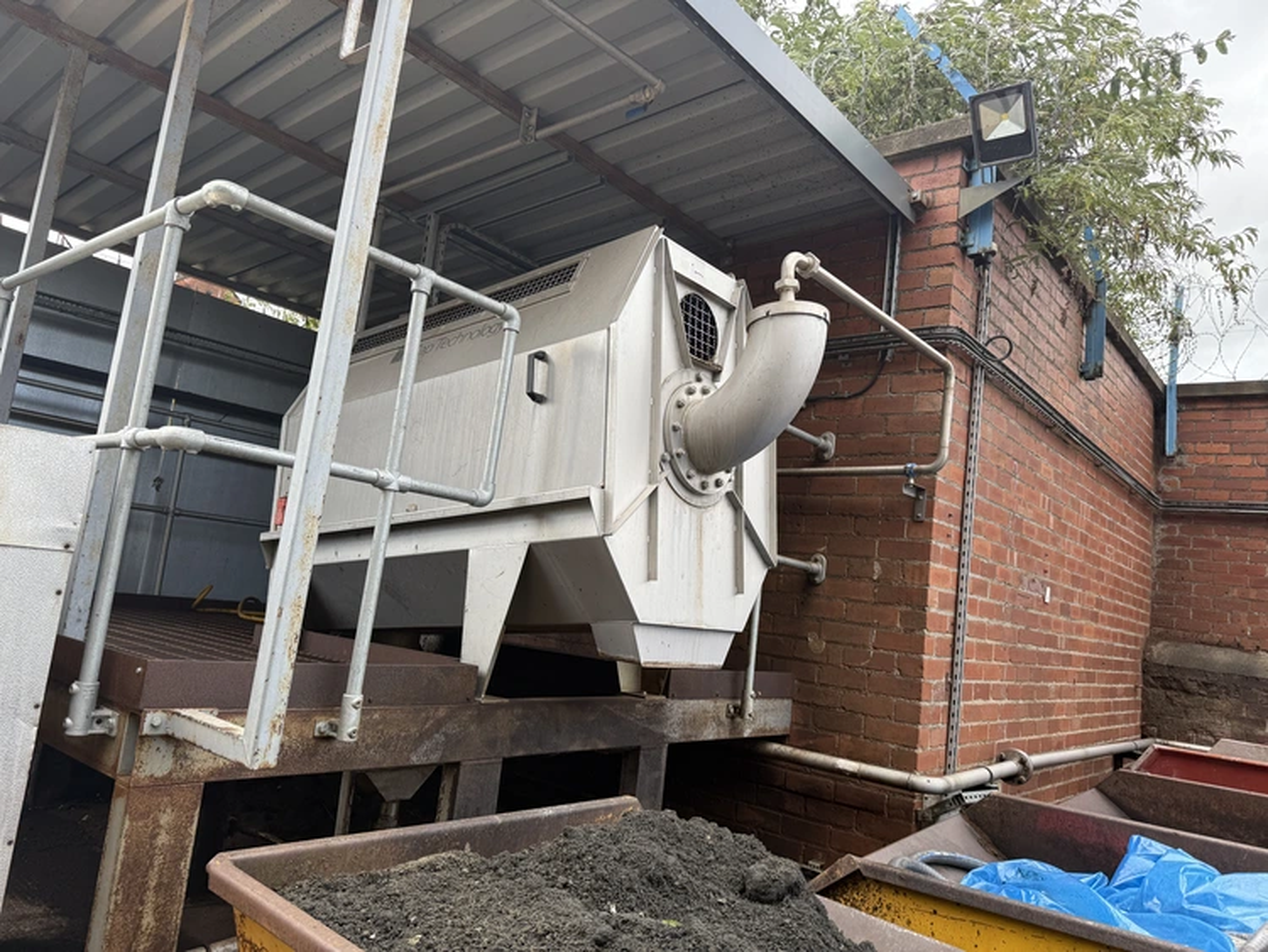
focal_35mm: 24
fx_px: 879
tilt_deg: +9.8
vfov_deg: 56.8
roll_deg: -5.5
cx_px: 634
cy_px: 476
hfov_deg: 71.6
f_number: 1.78
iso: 80
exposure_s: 1/742
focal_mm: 6.76
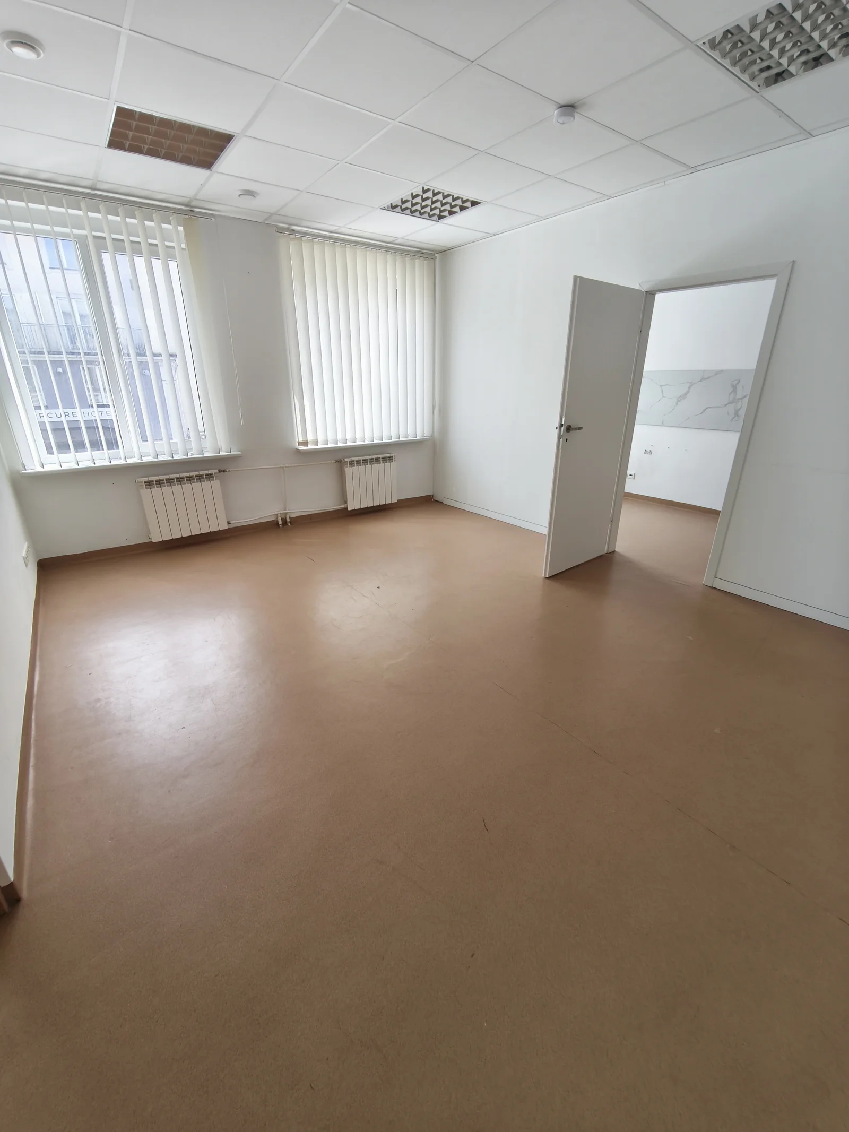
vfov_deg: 98.2
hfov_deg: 81.8
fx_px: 490
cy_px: 566
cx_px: 424
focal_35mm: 15
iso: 64
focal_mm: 1.91
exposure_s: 1/50
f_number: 2.2
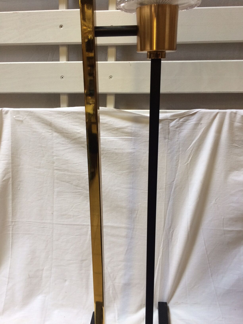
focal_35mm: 29
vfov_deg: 61.7
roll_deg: +1.5
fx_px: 271
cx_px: 122
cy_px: 162
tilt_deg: -17.9
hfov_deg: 48.2
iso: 100
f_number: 2.2
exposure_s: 1/33
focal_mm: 4.15
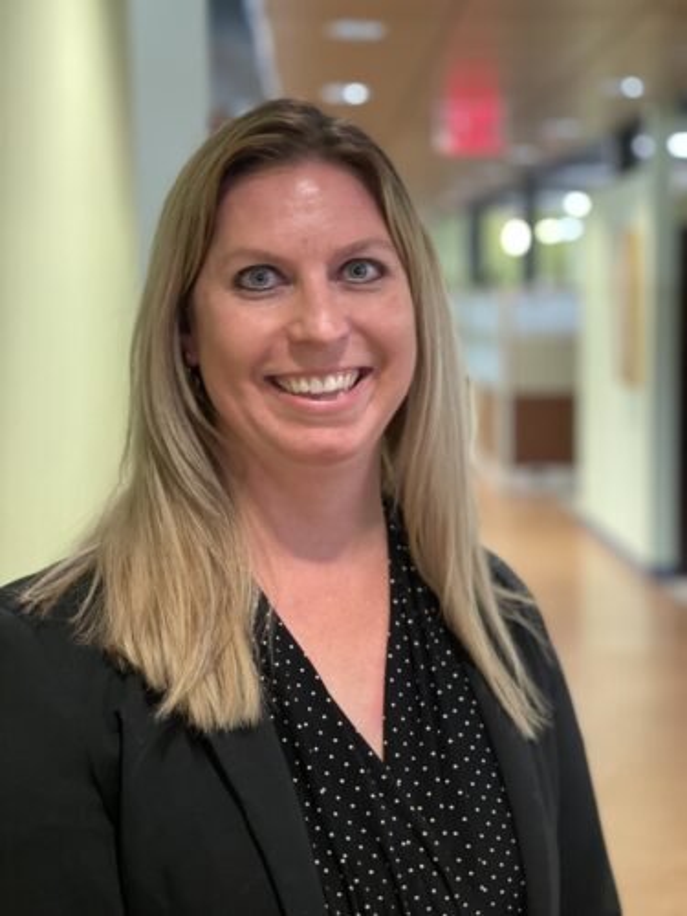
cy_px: 458
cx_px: 344
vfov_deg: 30.3
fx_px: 1694
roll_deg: +0.9
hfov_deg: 22.9
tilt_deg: -5.7
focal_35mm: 64
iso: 400
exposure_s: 1/24
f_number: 2.2
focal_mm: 7.5
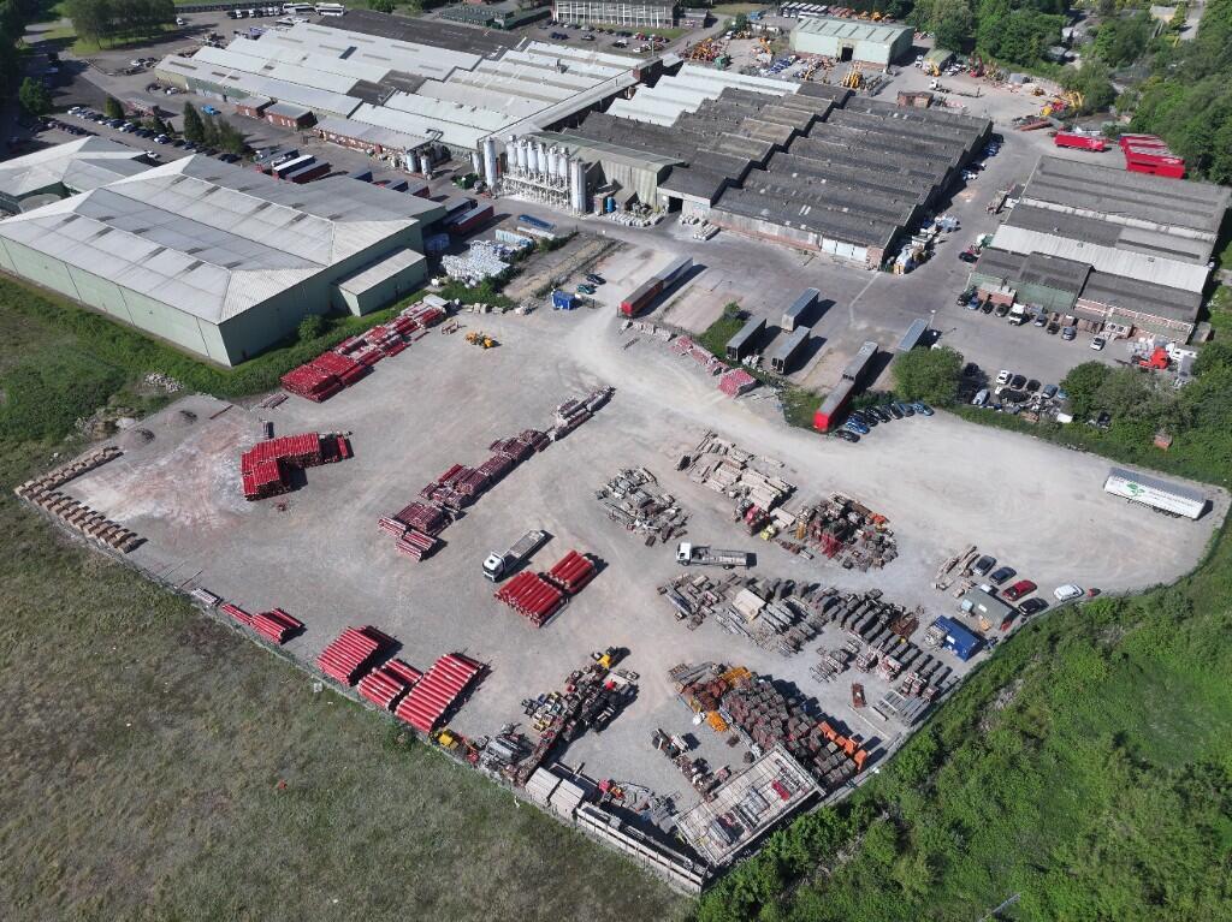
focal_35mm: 24
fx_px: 854
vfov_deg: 56.8
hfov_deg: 71.6
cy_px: 461
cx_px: 616
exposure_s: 1/25
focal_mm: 12.29
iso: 100
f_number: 2.8
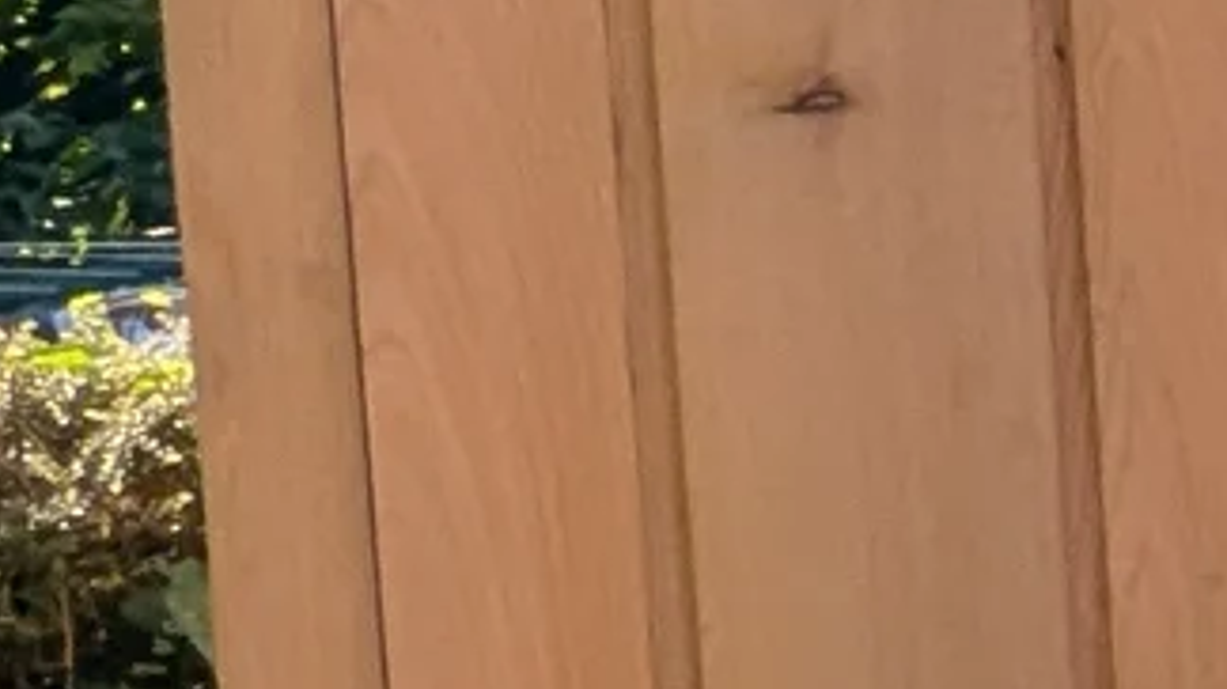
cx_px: 3636
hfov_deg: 10.8
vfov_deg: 8.7
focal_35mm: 138
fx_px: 4488
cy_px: 814
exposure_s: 1/1192
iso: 49
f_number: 2.2
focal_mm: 2.35
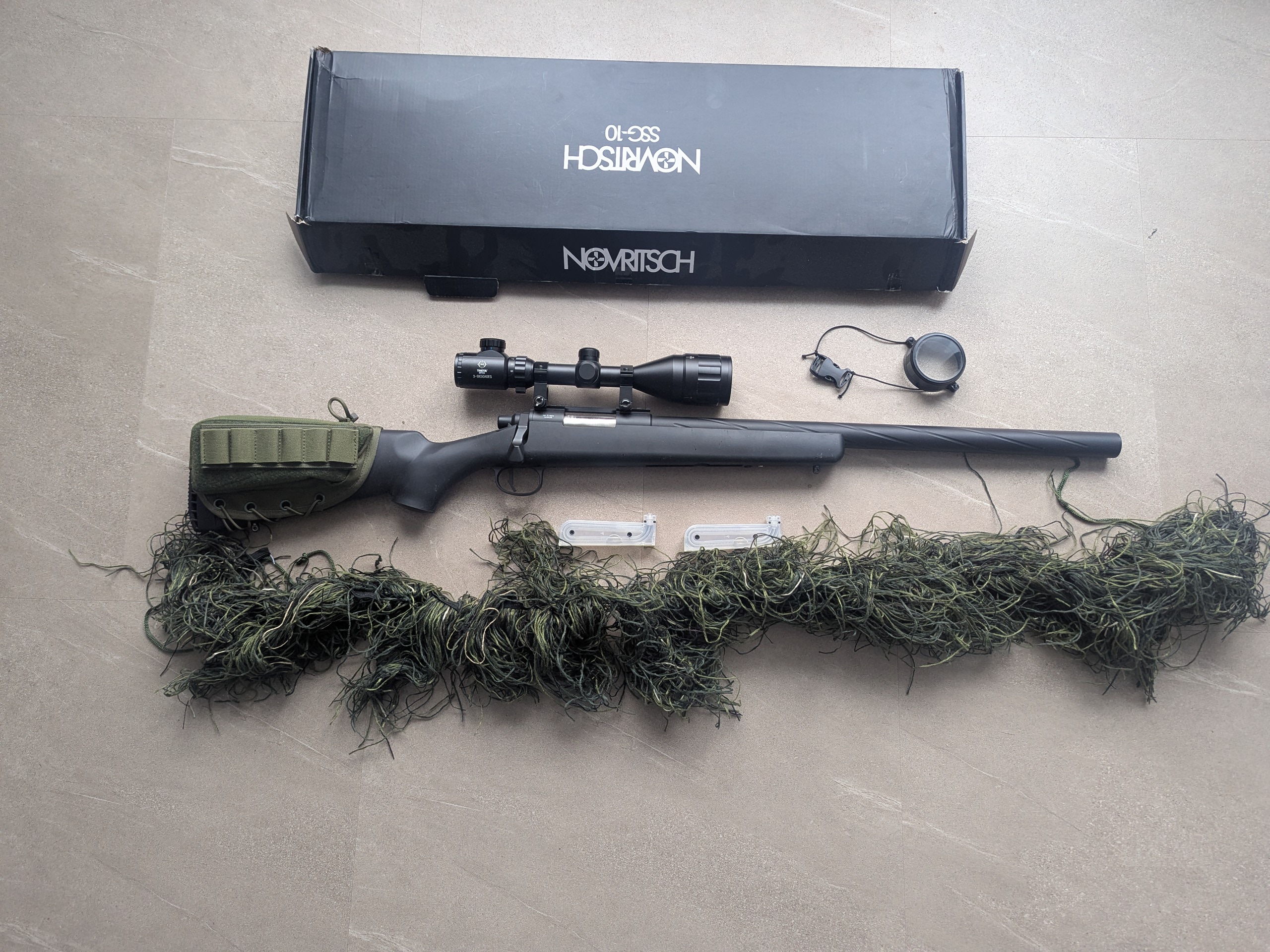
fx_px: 881
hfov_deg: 71.6
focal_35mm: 24
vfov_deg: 56.8
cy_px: 476
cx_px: 635
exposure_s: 1/58
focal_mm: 6.81
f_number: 1.85
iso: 278
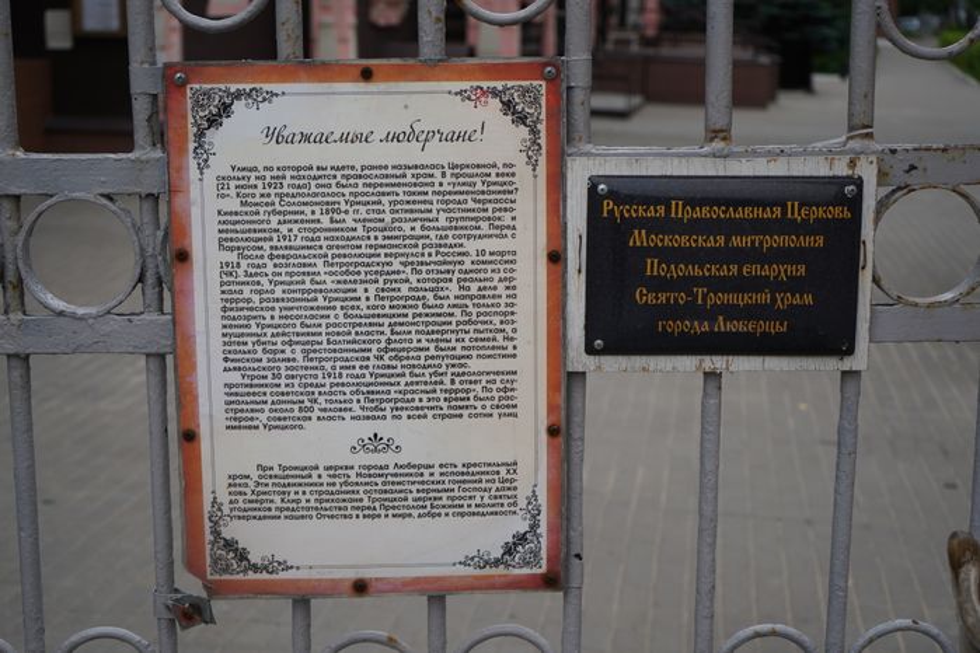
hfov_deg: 33.4
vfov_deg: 22.6
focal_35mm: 60
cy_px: 326
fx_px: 1633
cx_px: 490
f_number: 5
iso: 200
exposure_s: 1/160
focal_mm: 60
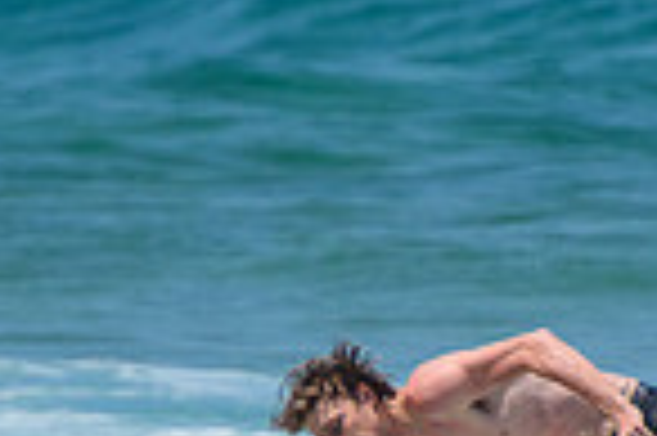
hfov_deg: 0.9
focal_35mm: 2386
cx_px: 432
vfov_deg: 0.6
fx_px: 43495
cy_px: 492
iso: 250
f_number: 5.6
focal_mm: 400
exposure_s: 1/2000
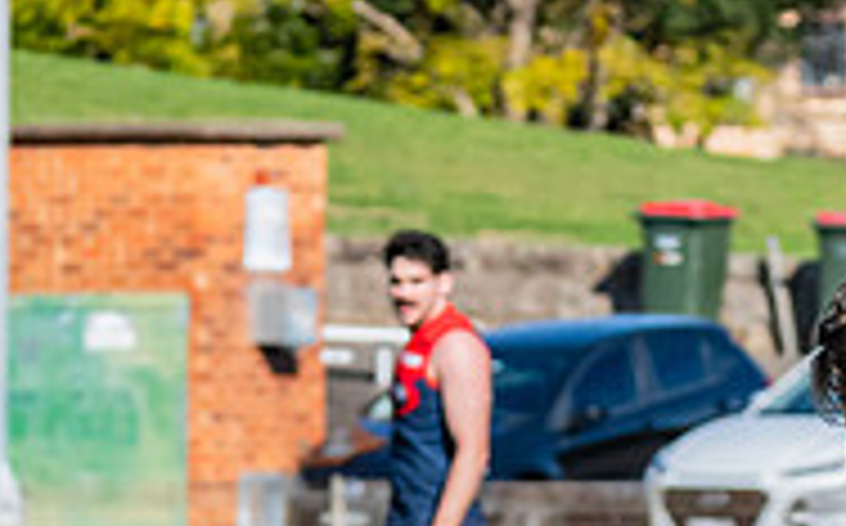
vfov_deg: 1.8
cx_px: 642
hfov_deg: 2.9
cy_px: 936
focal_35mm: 725
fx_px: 16696
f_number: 8
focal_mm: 170
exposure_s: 1/1600
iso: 800
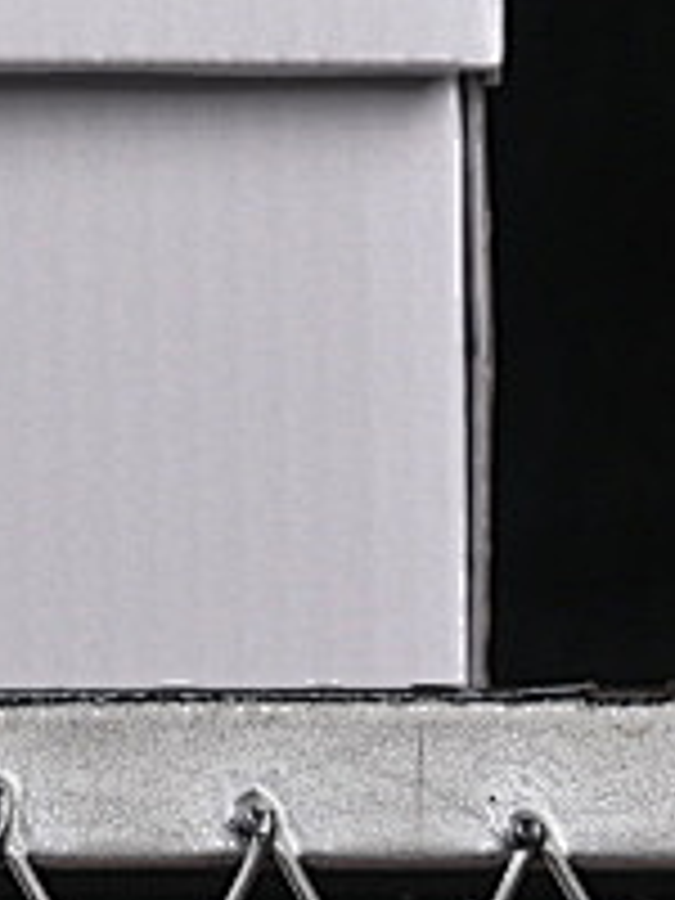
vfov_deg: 5.1
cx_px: -1192
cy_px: -328
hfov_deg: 3.7
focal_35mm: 389
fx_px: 10114
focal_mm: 50
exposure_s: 1/80
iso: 160
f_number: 8
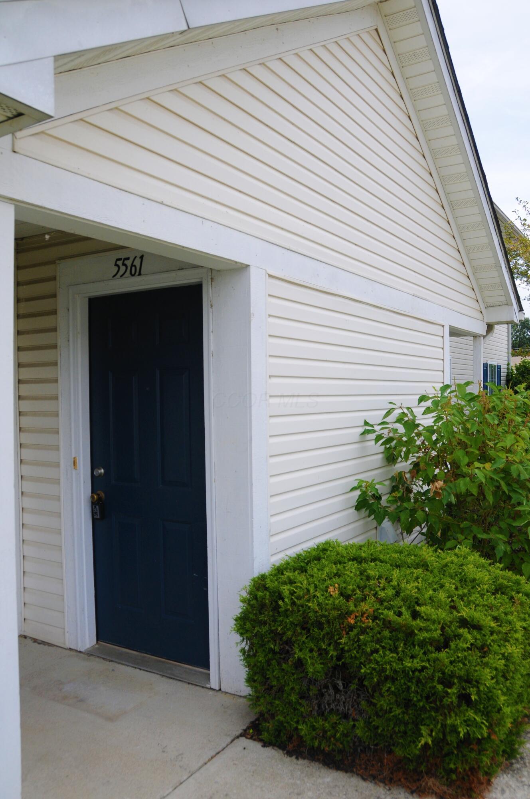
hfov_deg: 43.5
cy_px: 400
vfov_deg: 62.0
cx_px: 265
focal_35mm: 30
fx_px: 664
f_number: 6.3
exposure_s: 1/1600
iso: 400
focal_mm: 20
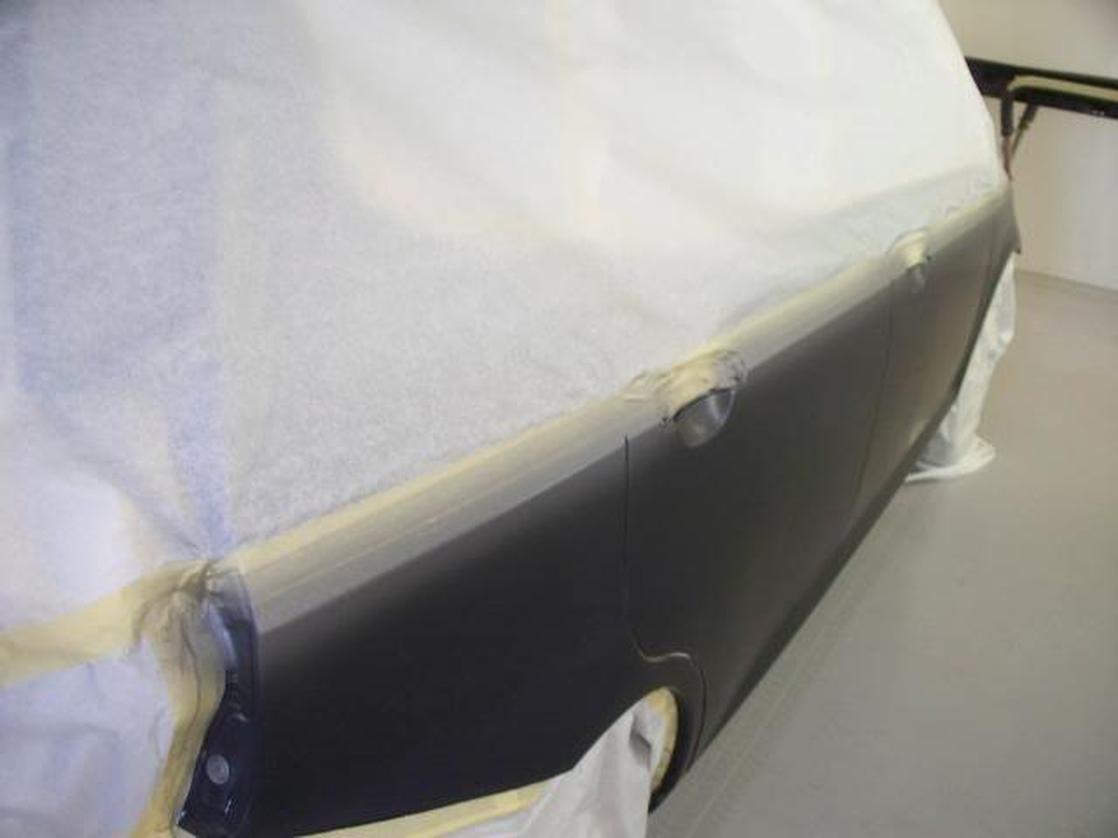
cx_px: 559
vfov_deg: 39.7
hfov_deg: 51.4
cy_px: 419
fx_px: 1163
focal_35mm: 36
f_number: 2.8
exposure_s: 1/60
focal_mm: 7.54
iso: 200
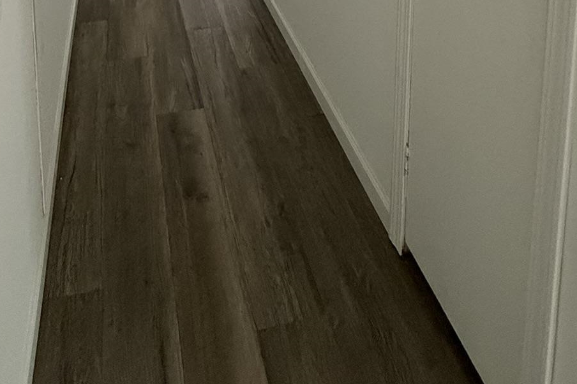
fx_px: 529
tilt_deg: -5.8
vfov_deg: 26.0
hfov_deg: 56.3
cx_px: 205
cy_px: -225
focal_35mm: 33
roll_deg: +0.1
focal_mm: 2.22
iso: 500
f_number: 2.2
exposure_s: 1/60
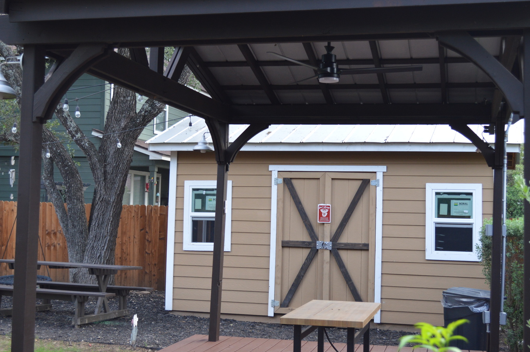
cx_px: 276
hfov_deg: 36.9
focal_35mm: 54
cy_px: 159
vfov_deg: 25.0
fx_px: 794
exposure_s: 1/100
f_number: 5
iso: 400
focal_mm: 30
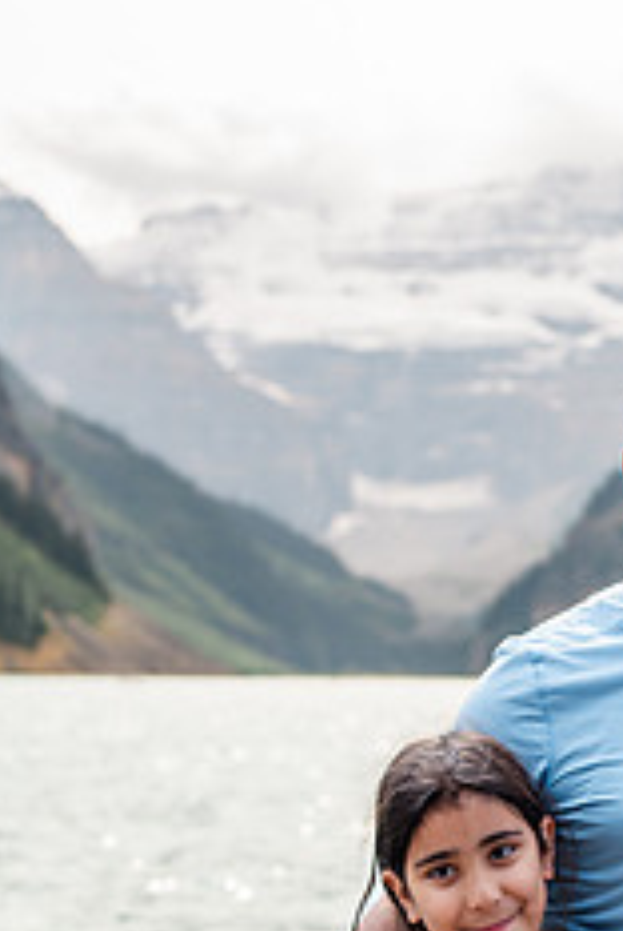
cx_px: 563
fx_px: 2252
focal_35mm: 87
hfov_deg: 15.6
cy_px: 769
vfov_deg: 23.0
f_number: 2.5
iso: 200
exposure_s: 1/2000
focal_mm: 35
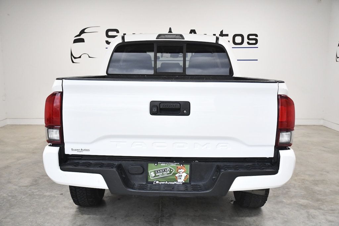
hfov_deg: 49.5
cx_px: 170
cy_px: 113
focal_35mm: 39
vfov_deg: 34.2
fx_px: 367
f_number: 4.5
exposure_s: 1/800
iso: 2500
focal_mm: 26
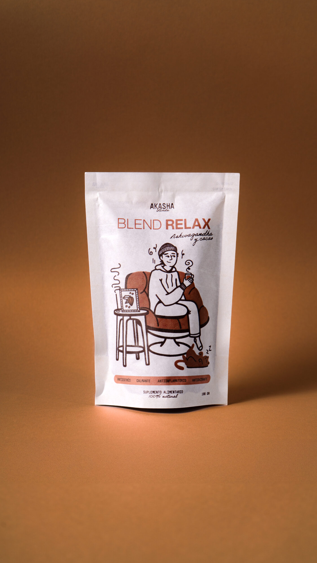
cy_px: 287
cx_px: 157
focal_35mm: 45
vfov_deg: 45.5
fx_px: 672
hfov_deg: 26.5
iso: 200
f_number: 7.1
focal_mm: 42
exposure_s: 1/160
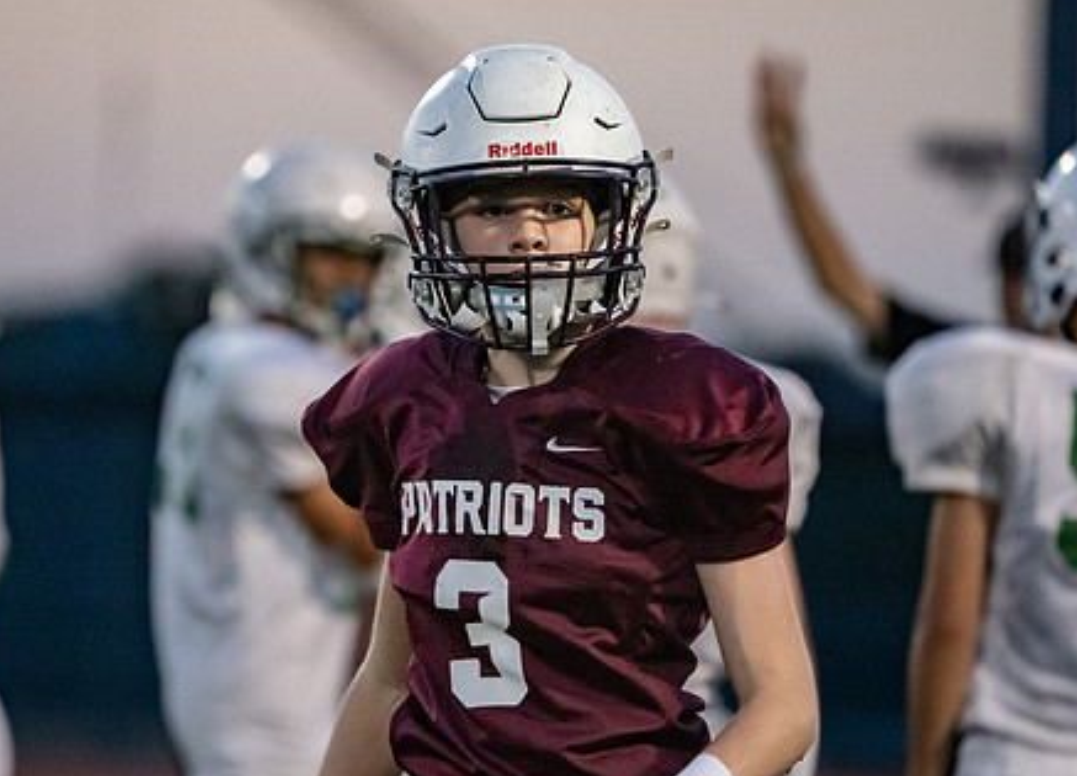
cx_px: 423
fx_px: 17213
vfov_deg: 2.6
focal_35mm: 561
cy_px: 436
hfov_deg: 3.6
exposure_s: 1/1000
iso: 12800
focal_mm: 376
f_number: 5.6
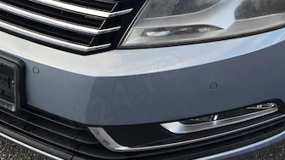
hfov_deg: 28.0
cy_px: -80
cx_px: 189
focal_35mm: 75
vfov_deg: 14.9
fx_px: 567
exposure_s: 1/180
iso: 32
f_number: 1.8
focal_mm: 5.4
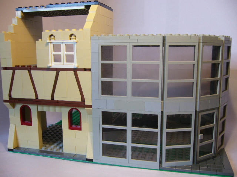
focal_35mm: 35
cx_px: 118
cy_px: 88
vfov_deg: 40.7
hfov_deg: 52.6
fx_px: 240
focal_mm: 5.8
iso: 100
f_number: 2.8
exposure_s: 1/30
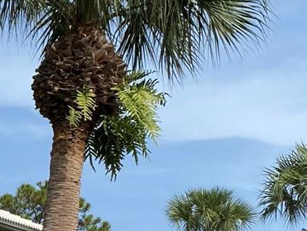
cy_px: 215
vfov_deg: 13.1
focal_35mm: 112
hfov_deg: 16.3
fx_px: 994
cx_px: -126
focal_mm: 4.25
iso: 32
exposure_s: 1/2967
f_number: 1.8
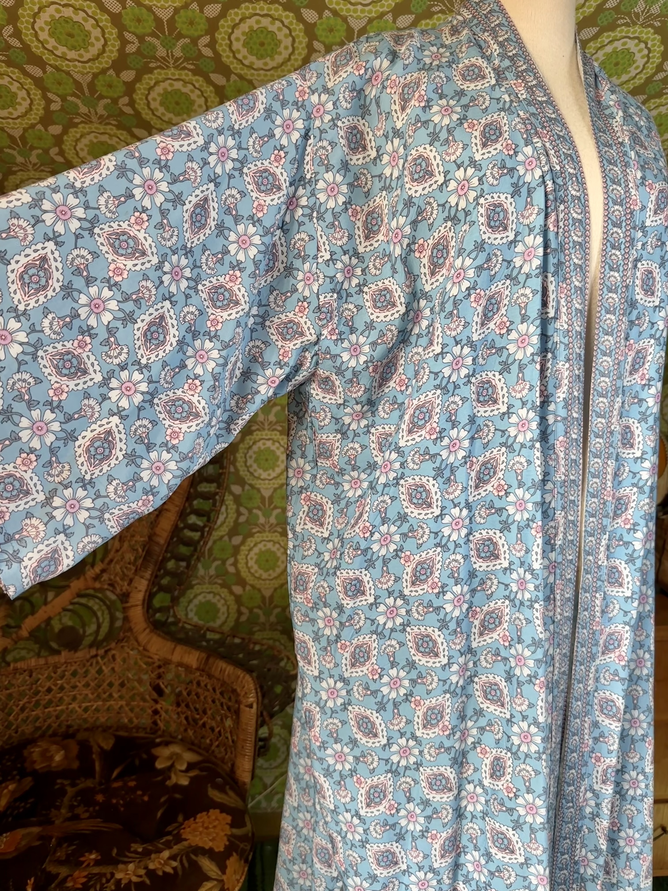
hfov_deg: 56.8
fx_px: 618
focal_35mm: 24
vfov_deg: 71.6
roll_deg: -0.5
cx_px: 334
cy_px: 446
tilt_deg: -9.6
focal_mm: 6.86
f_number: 1.78
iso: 100
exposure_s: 1/121
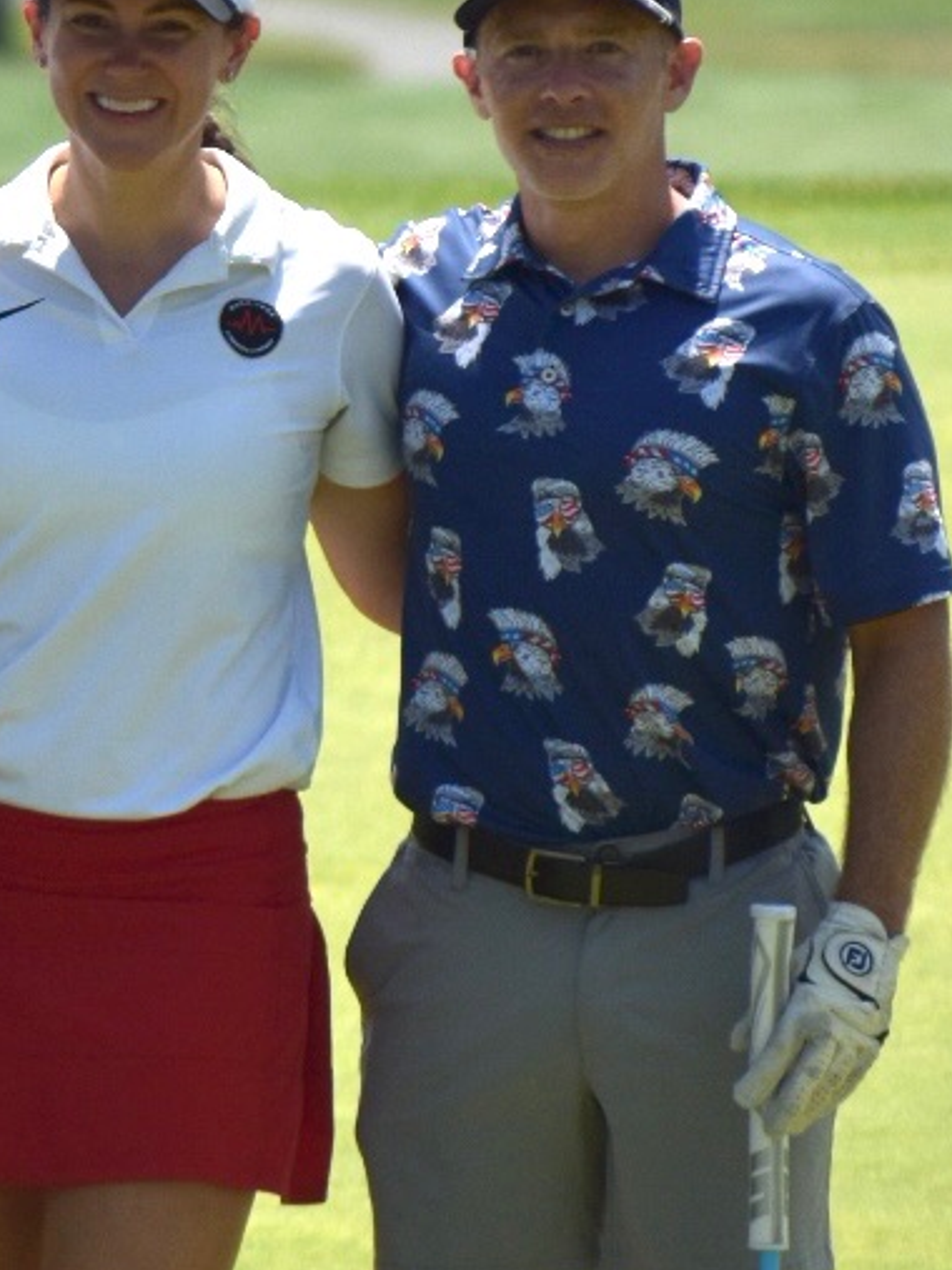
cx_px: -33
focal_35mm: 899
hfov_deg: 1.7
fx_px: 32962
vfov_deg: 2.2
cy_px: 276
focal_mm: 195
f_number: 5.6
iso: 200
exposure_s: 1/3200
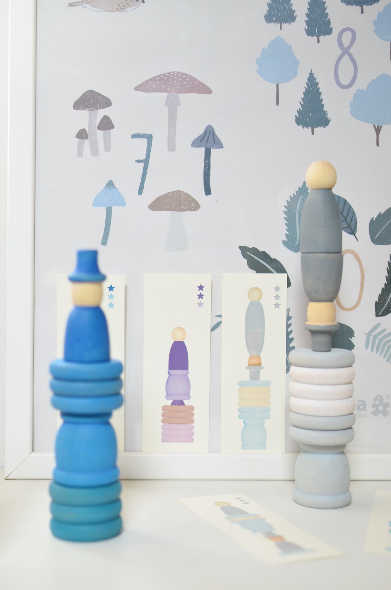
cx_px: 196
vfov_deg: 37.9
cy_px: 295
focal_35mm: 52
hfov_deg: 25.6
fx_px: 859
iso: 100
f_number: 4
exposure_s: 1/100
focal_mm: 35
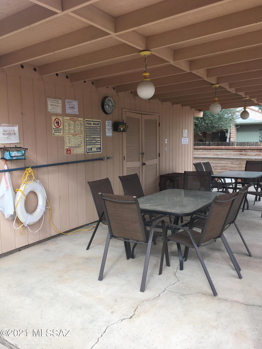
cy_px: 174
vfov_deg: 61.7
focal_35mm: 29
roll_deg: +0.0
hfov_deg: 48.2
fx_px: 293
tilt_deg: -8.0
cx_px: 131
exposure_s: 1/377
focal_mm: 4.15
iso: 25
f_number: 2.2
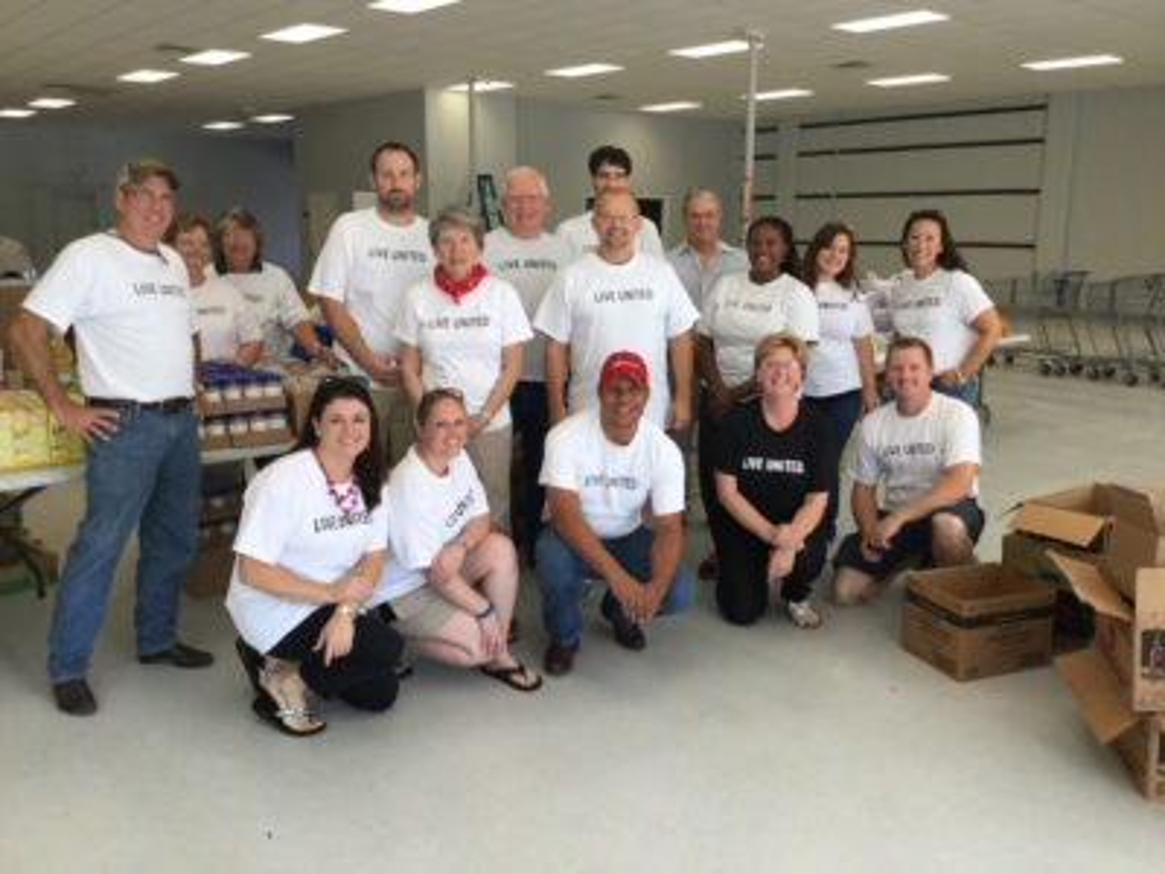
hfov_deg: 58.4
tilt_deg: -11.4
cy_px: 437
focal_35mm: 31
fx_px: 1043
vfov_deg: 45.4
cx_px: 582
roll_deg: -1.5
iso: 25
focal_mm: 3.3
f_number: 2.4
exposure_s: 1/40
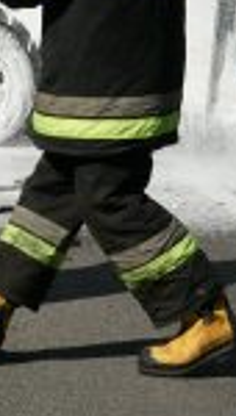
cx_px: 133
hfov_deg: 3.9
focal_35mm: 313
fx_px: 3463
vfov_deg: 6.8
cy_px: -96
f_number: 8
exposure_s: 1/2000
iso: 400
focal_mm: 50
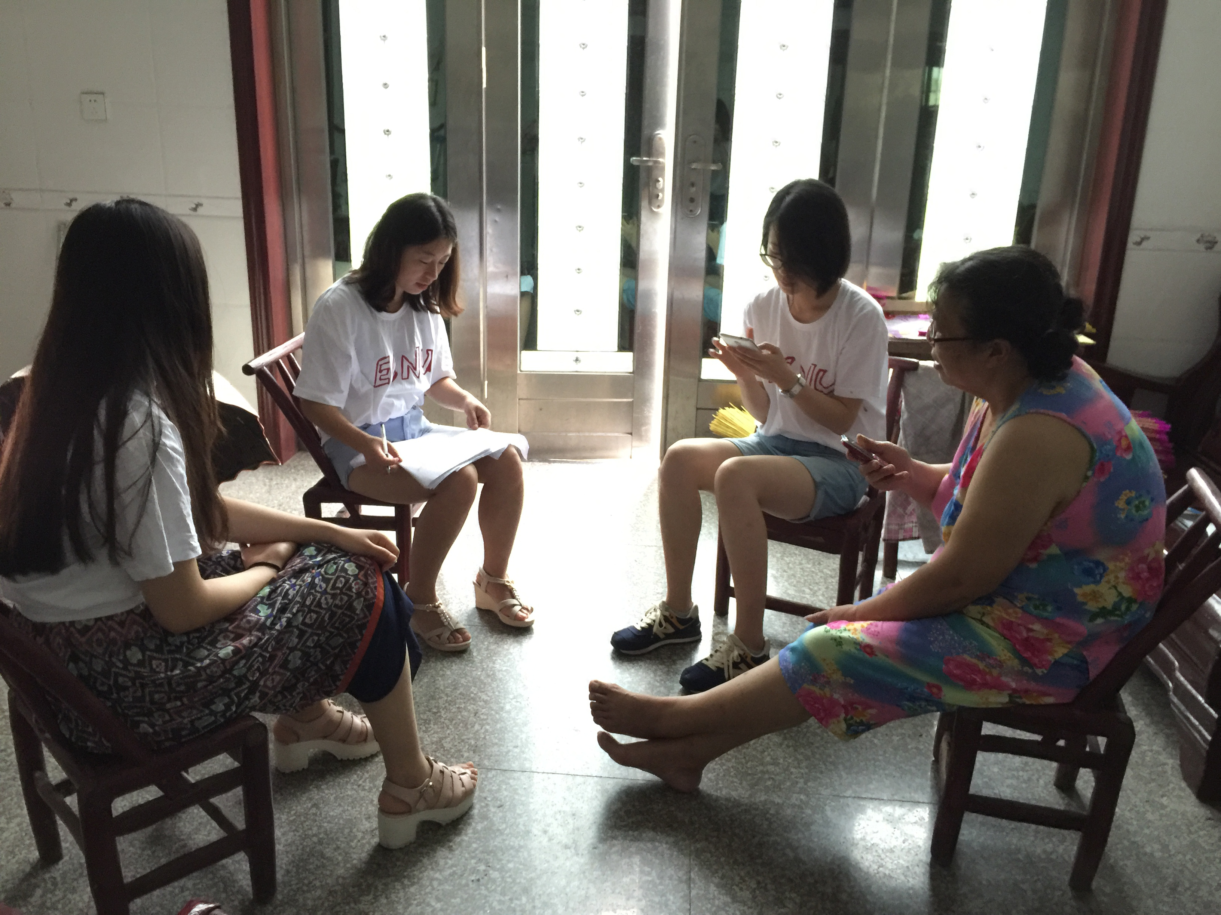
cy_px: 458
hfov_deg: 61.7
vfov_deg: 48.2
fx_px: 1023
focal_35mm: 29
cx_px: 610
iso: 125
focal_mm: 4.15
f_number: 2.2
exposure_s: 1/4
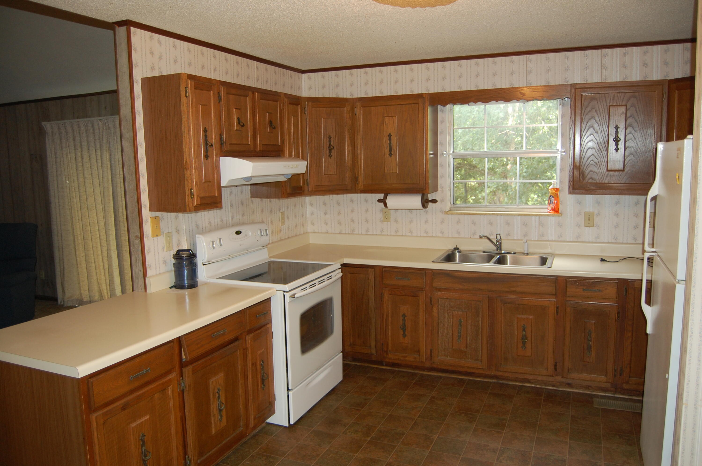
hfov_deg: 67.4
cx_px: 351
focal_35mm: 27
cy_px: 233
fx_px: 526
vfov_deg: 47.8
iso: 400
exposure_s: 1/60
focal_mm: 18
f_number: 3.5
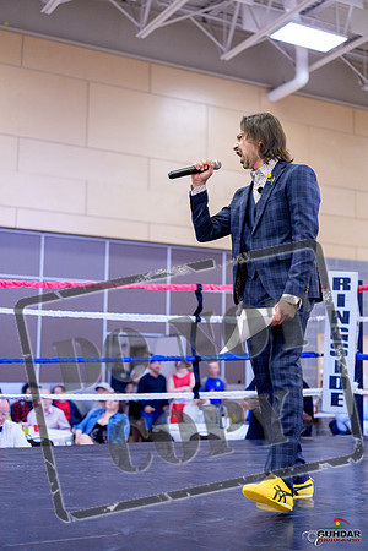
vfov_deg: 39.6
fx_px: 767
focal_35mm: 50
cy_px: 276
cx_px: 184
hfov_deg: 27.0
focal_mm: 50
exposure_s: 1/1000
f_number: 2
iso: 3200
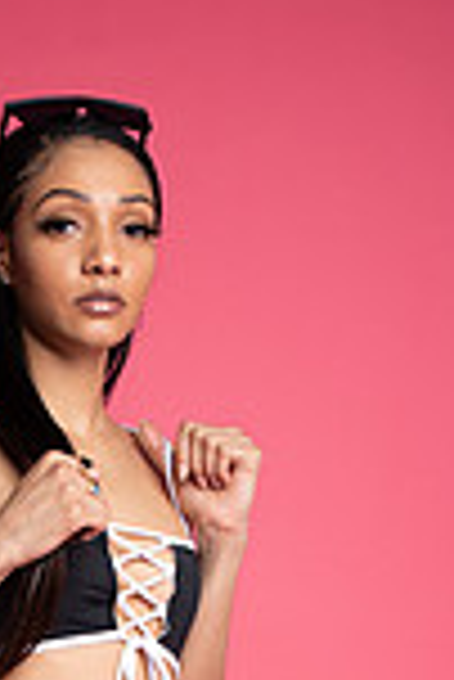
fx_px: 1963
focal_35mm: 104
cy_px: 941
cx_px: -72
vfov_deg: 18.0
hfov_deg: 12.9
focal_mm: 35
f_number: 5.6
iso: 160
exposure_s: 1/200
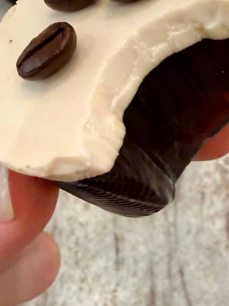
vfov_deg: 38.8
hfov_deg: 30.0
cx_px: 154
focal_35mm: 48
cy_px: 82
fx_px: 424
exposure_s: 1/120
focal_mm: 2.2
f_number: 2.2
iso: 250
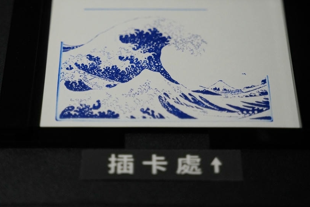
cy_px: 66
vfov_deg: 12.4
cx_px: 144
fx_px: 947
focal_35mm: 110
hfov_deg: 18.6
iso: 3200
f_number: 2.8
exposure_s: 1/80
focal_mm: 75
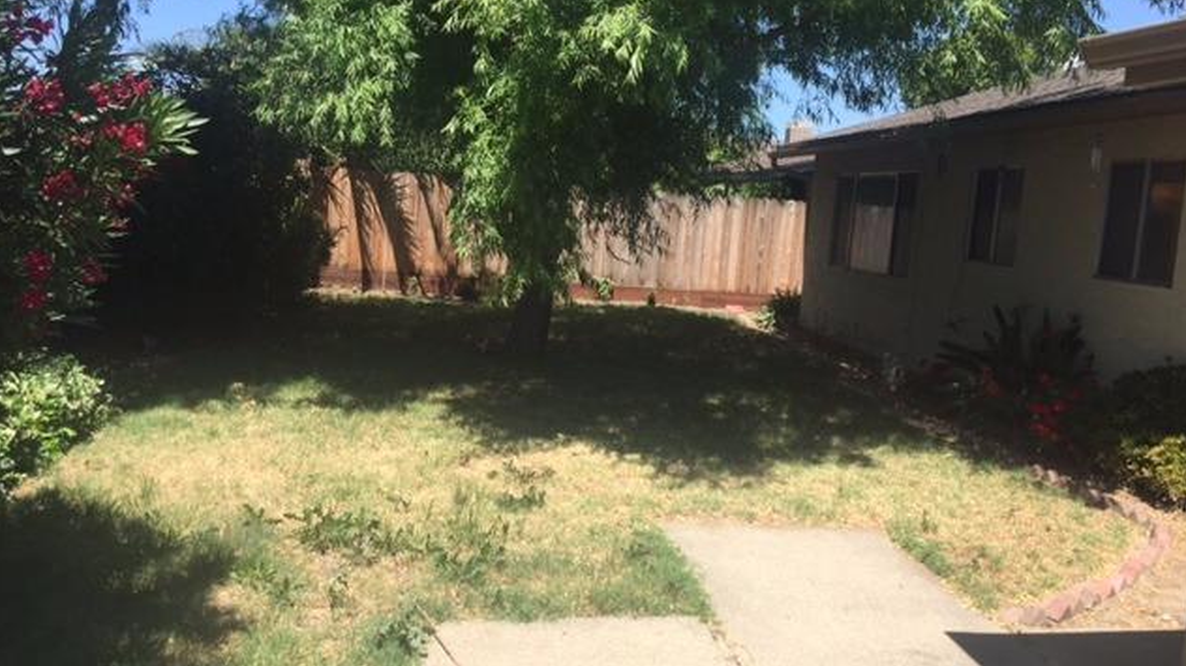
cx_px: 593
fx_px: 1006
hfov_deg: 61.0
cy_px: 308
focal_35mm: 32
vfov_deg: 36.6
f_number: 2.2
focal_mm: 4.15
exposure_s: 1/1319
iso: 32
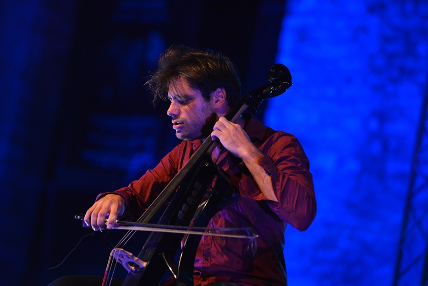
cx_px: 214
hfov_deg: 12.1
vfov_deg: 8.1
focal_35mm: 170
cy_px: 143
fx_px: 2022
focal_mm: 170
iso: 3200
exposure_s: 1/320
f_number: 4
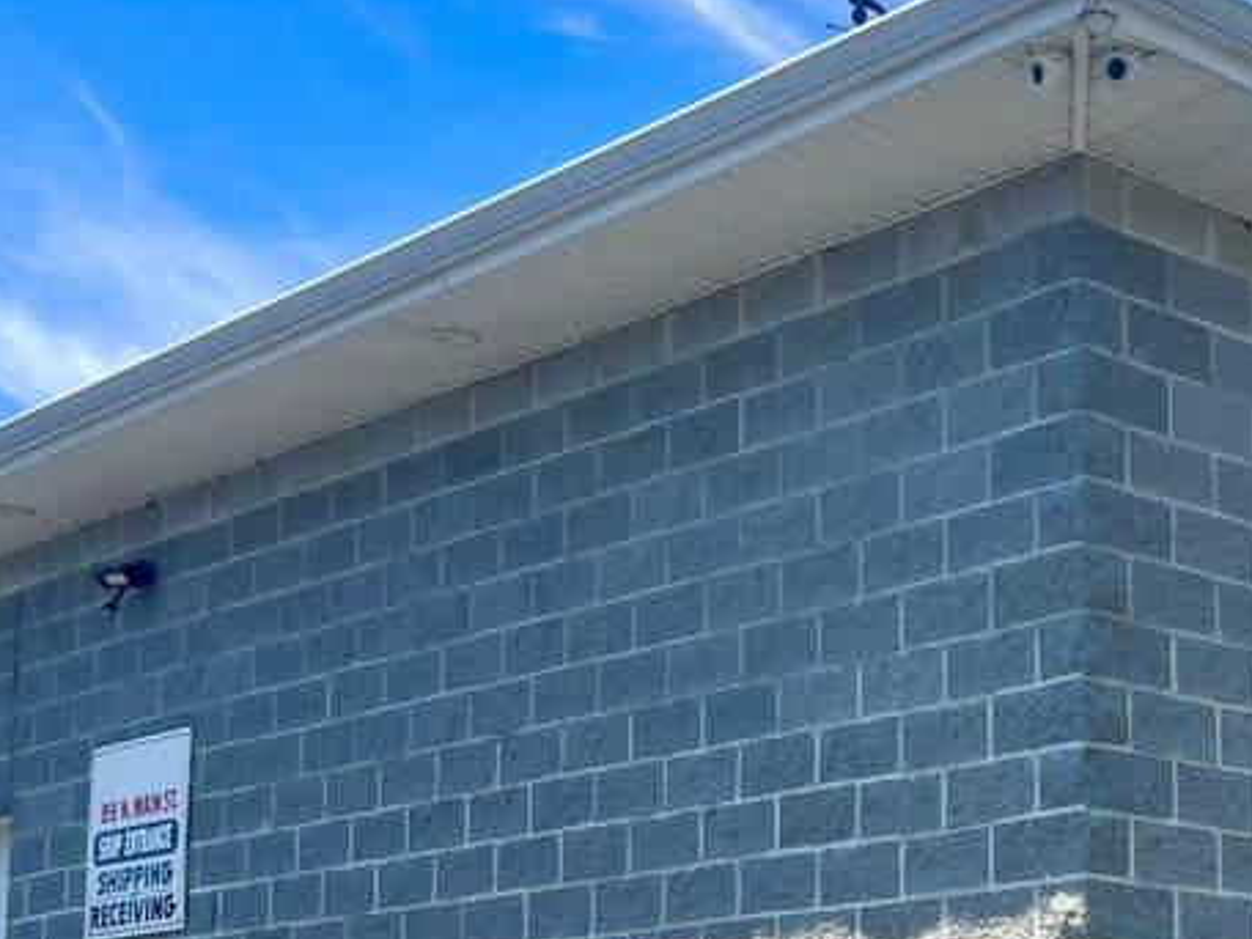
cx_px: 1090
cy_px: 870
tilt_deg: +7.4
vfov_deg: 19.7
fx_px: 2640
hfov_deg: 25.9
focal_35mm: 73
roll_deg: +0.0
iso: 50
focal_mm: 5.7
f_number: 1.5
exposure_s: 1/2915
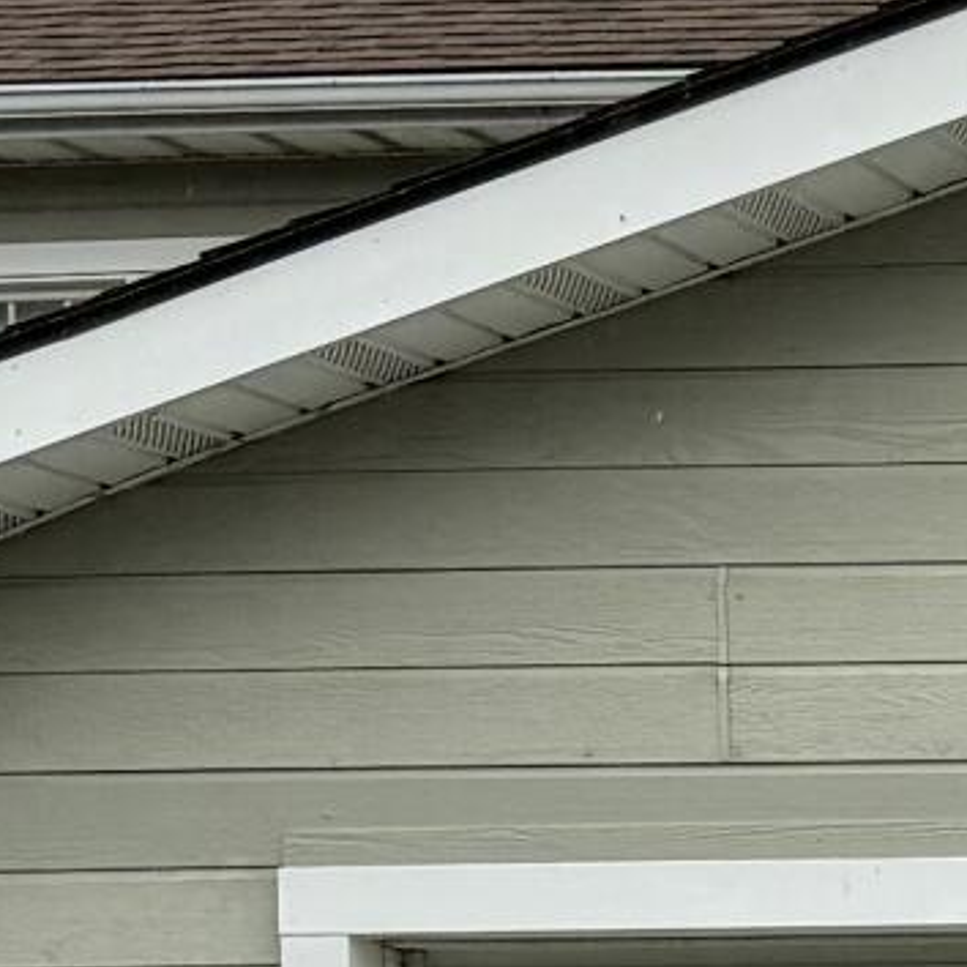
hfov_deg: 8.7
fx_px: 5689
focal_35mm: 180
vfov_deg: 9.5
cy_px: 1404
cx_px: 2467
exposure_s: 1/654
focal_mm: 6.76
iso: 80
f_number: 1.78
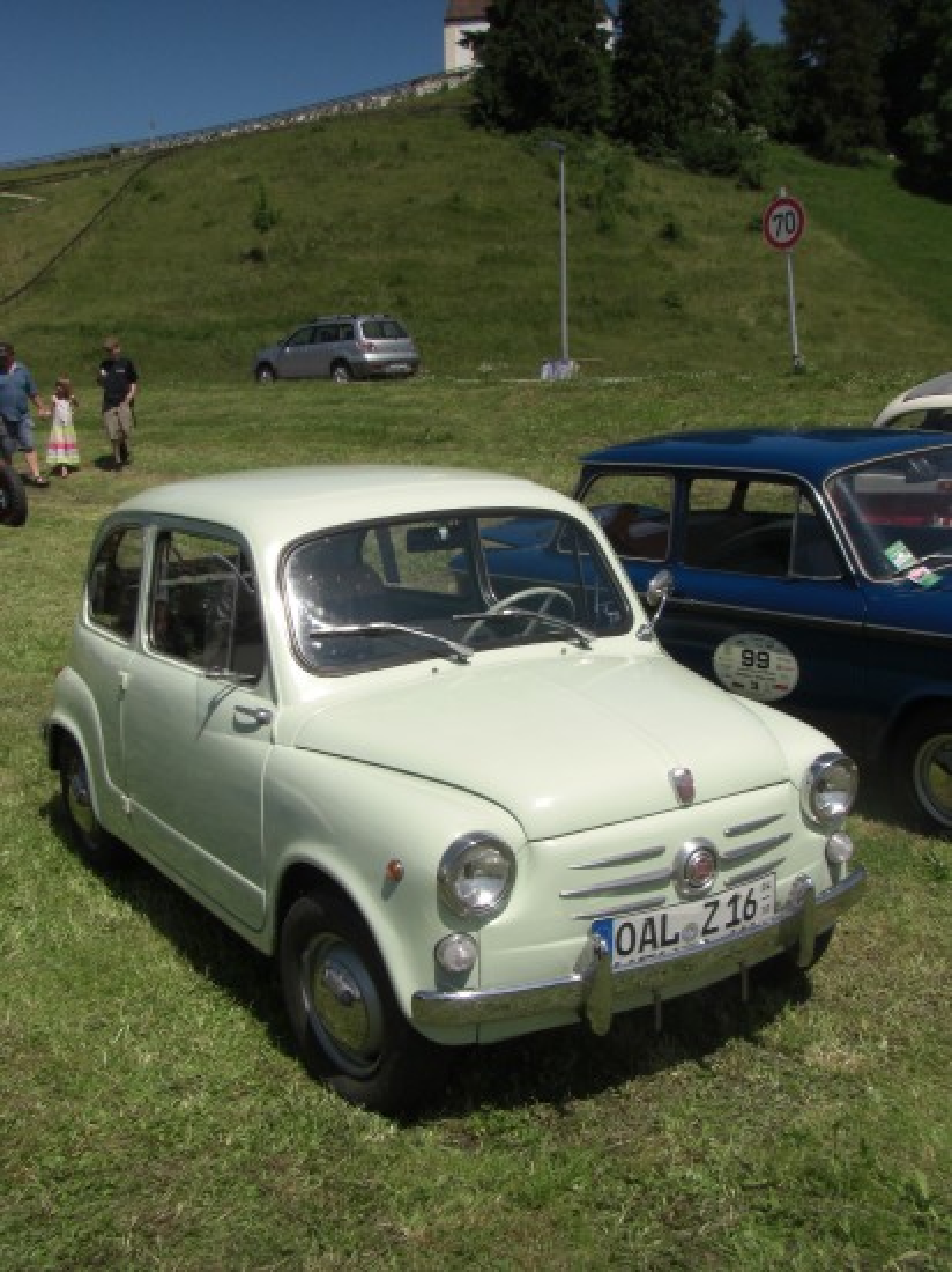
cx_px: 476
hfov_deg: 37.7
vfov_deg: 49.0
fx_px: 1395
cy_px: 636
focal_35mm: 38
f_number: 4.6
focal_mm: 6.3
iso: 64
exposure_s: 1/800
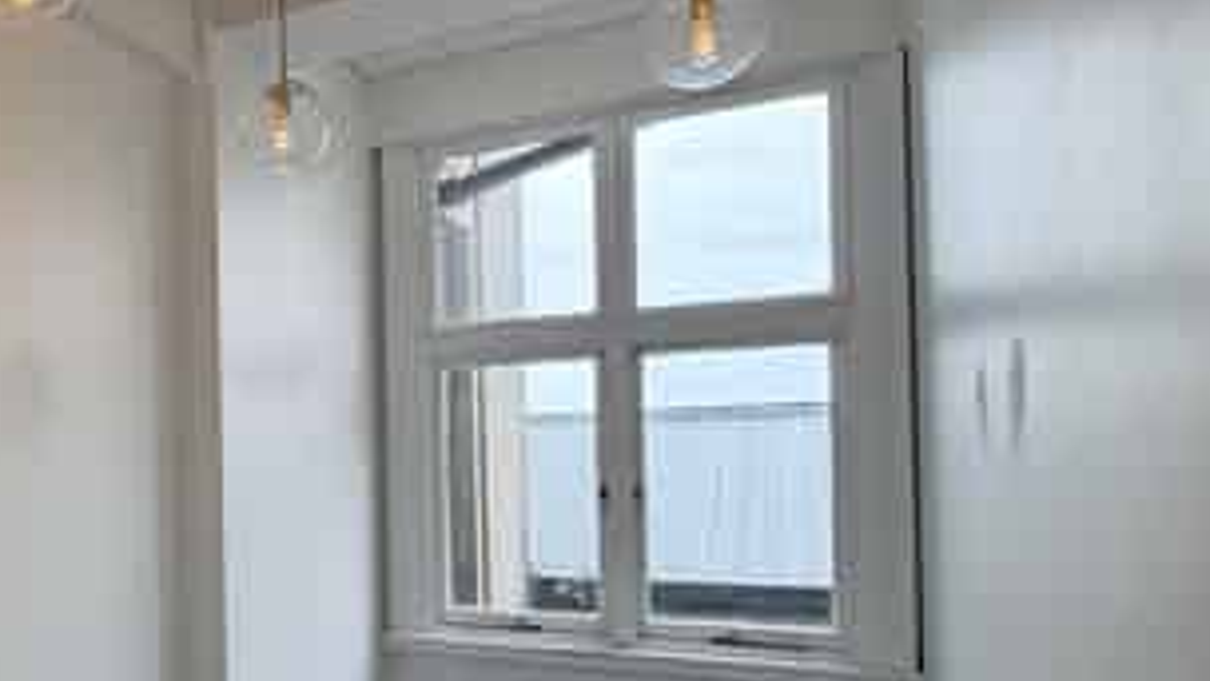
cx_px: 68
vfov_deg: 35.3
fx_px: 1059
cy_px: 460
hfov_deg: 50.8
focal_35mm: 33
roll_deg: +0.9
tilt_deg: +0.2
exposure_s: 1/100
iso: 80
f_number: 2.2
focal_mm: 2.22
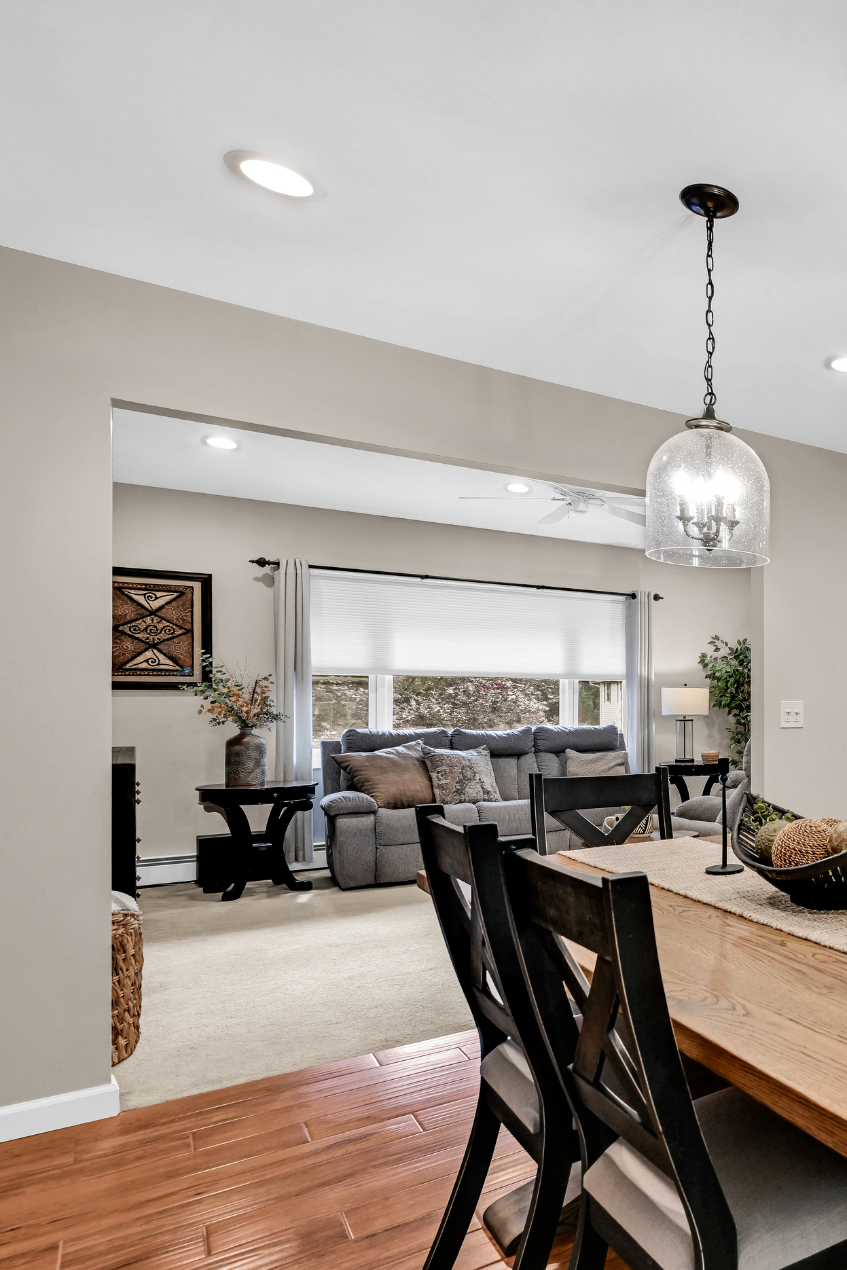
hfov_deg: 41.3
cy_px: 693
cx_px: 974
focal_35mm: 23
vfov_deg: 75.9
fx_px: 811
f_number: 8
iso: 200
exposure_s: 1/200
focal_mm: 14
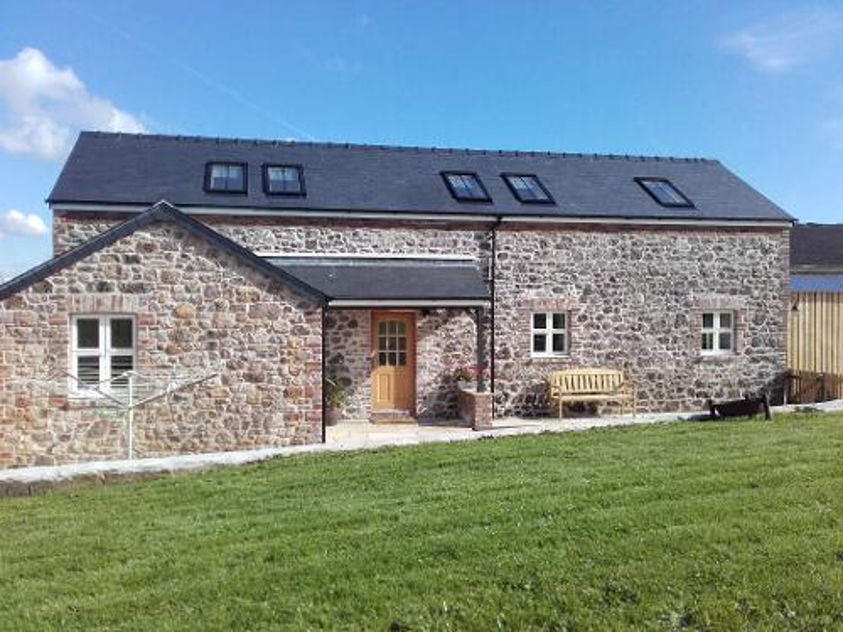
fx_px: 755
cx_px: 422
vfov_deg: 45.4
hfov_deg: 58.4
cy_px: 316
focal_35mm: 31
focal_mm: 3.31
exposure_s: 1/1040
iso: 50
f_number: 2.2
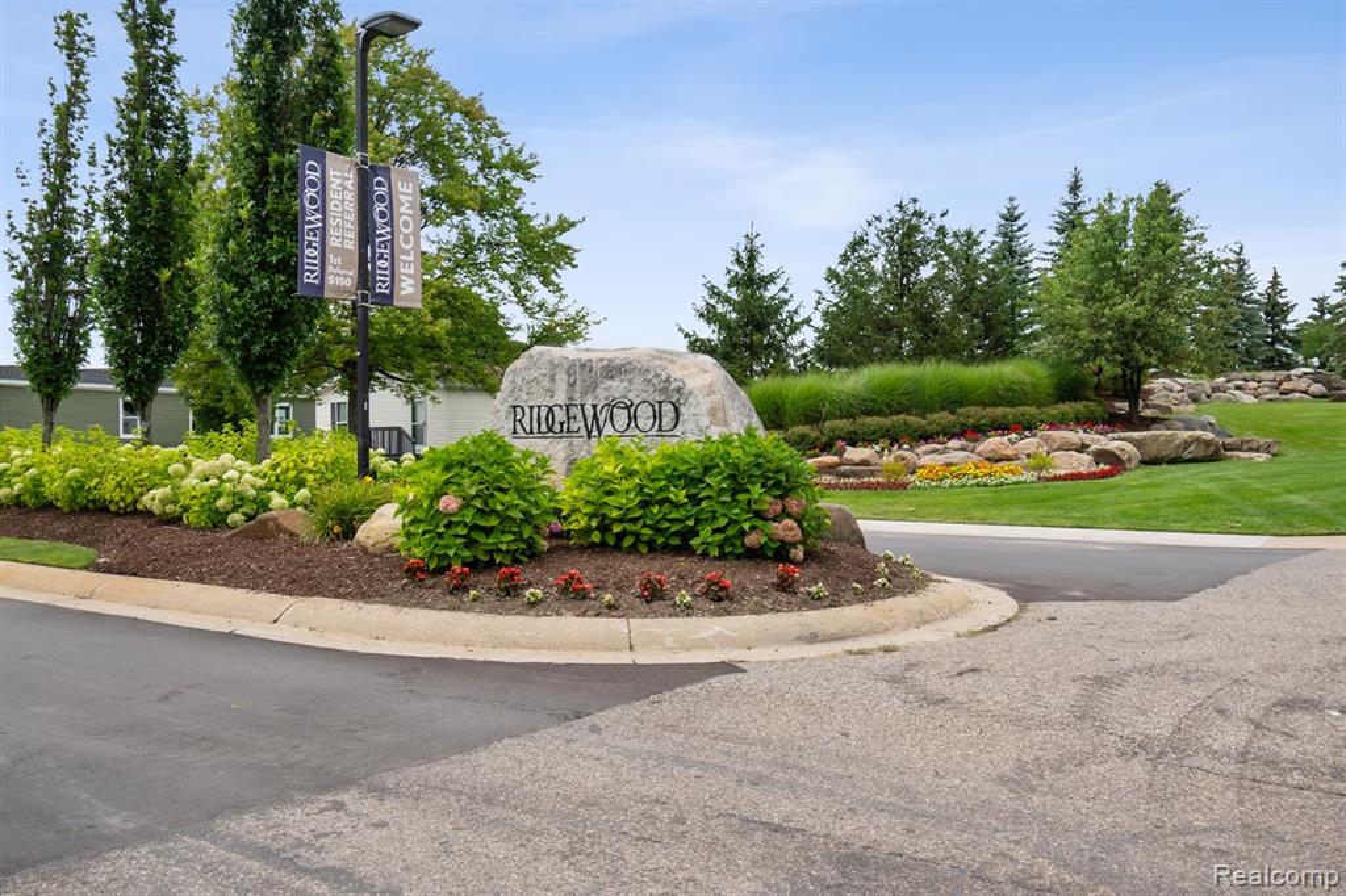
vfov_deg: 43.6
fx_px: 1121
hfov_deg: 61.9
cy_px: 448
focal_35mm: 30
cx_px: 673
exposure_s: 1/250
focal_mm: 20
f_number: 8
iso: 100
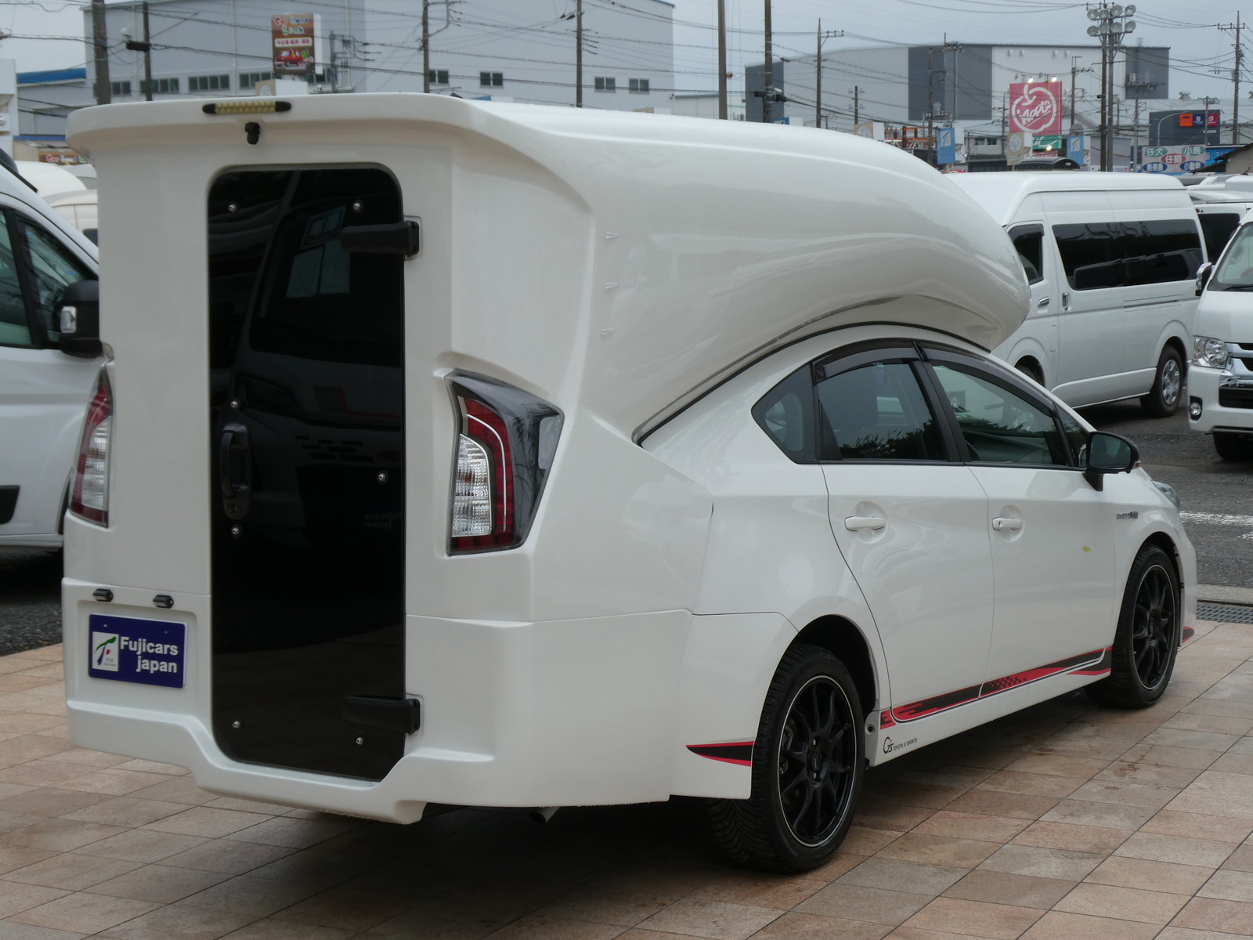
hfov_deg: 31.7
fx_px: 2208
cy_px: 470
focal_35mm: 61
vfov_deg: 24.0
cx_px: 626
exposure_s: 1/160
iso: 80
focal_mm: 10.9
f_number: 4.3
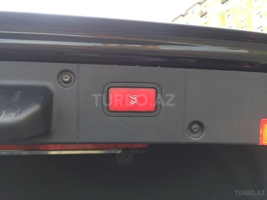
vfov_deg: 48.2
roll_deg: -0.1
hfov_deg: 61.7
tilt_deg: +6.9
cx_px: 134
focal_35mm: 29
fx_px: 224
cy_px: 100
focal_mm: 4.15
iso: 40
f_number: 2.2
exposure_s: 1/50
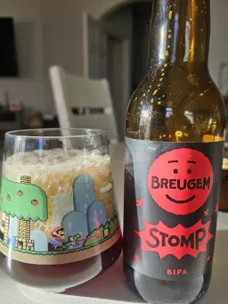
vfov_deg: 65.2
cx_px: 121
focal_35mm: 27
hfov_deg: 51.3
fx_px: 237
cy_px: 163
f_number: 1.8
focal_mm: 5.4
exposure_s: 1/180
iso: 25
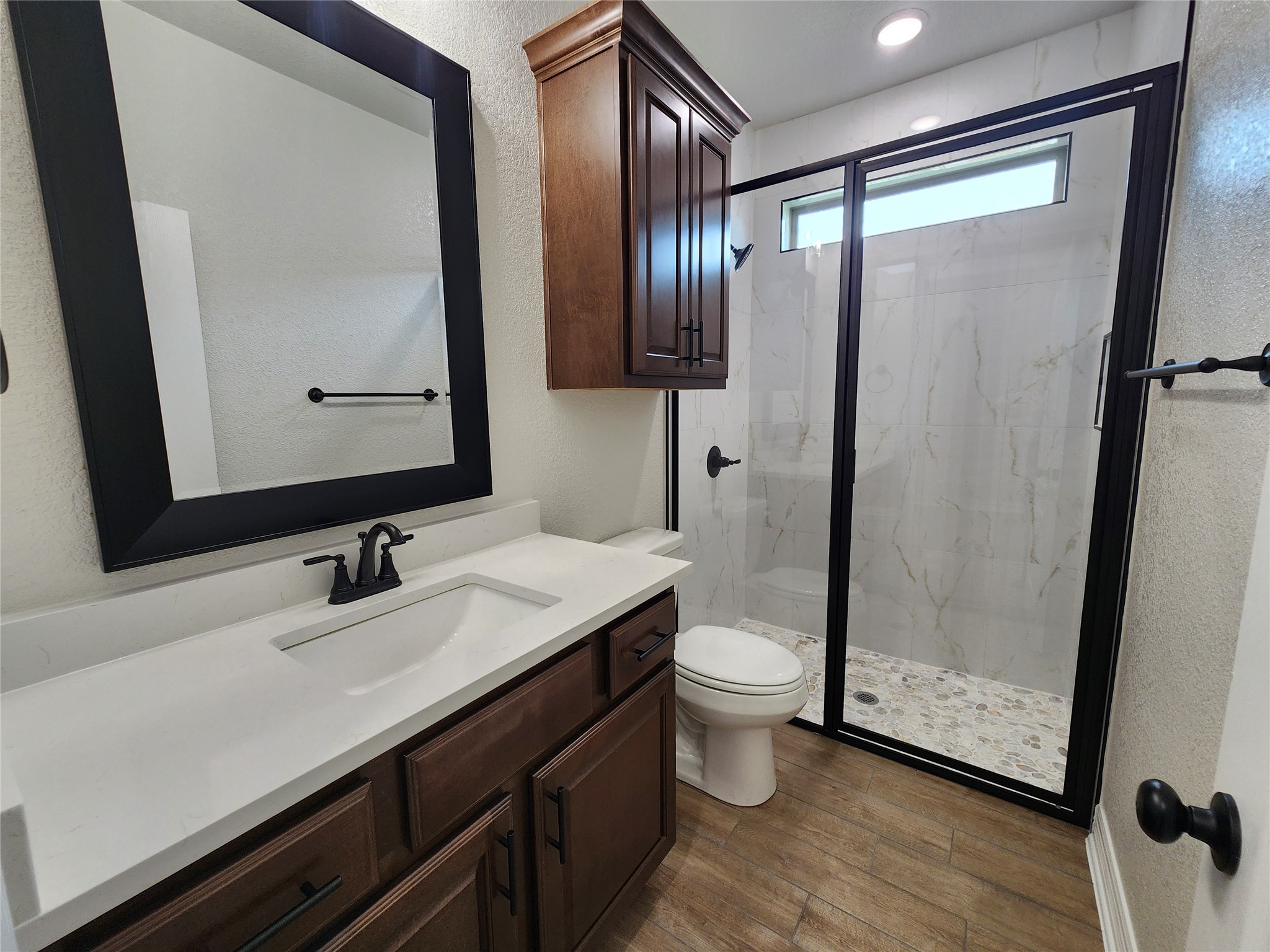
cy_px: 476
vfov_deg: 89.9
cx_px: 635
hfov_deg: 106.2
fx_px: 477
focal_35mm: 13
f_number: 2.2
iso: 160
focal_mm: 2.2
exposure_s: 1/60
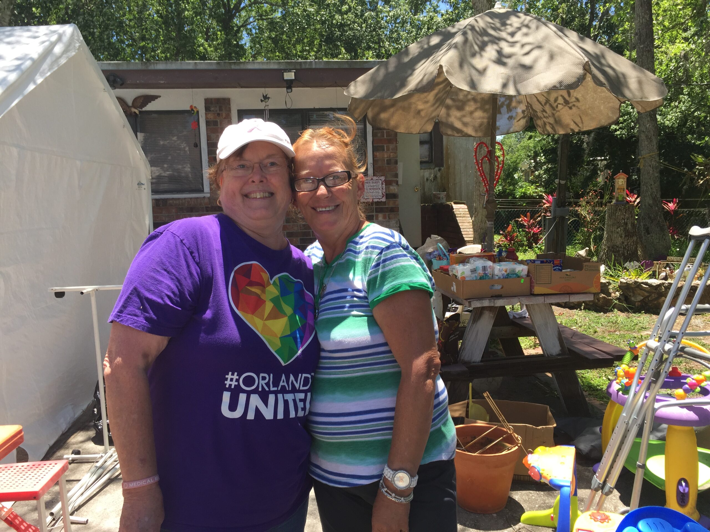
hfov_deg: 61.7
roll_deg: +1.6
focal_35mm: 29
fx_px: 595
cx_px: 355
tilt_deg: -5.4
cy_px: 266
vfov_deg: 48.2
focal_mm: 4.15
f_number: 2.2
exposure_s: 1/618
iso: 32
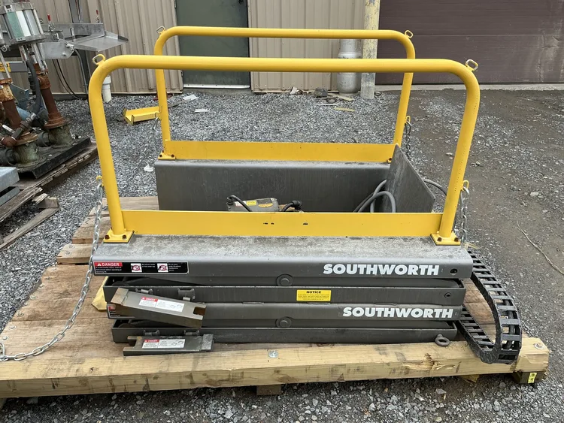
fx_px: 456
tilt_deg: -23.4
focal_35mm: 28
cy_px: 212
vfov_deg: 49.8
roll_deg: +0.8
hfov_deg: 63.4
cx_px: 282
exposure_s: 1/495
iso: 25
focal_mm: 3
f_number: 1.8
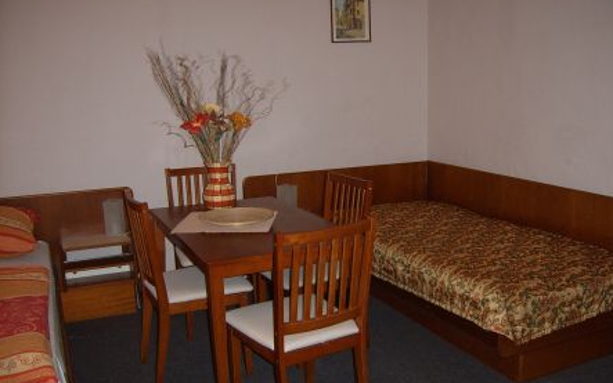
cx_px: 311
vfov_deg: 33.6
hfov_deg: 51.5
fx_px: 635
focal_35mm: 38
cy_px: 179
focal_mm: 5.8
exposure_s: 1/30
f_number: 2.8
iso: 69
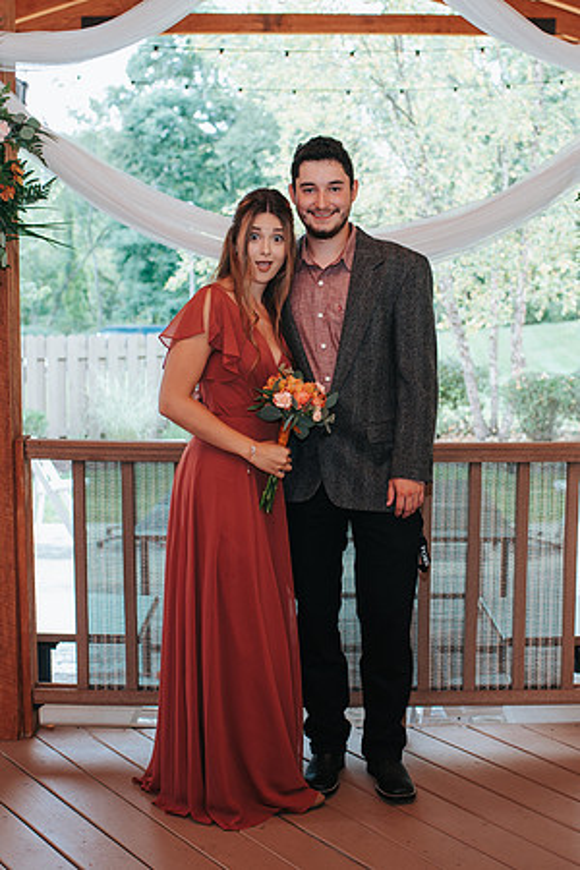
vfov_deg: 37.6
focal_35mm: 53
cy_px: 434
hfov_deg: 25.6
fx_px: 1277
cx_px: 344
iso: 280
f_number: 3.2
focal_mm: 35
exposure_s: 1/200
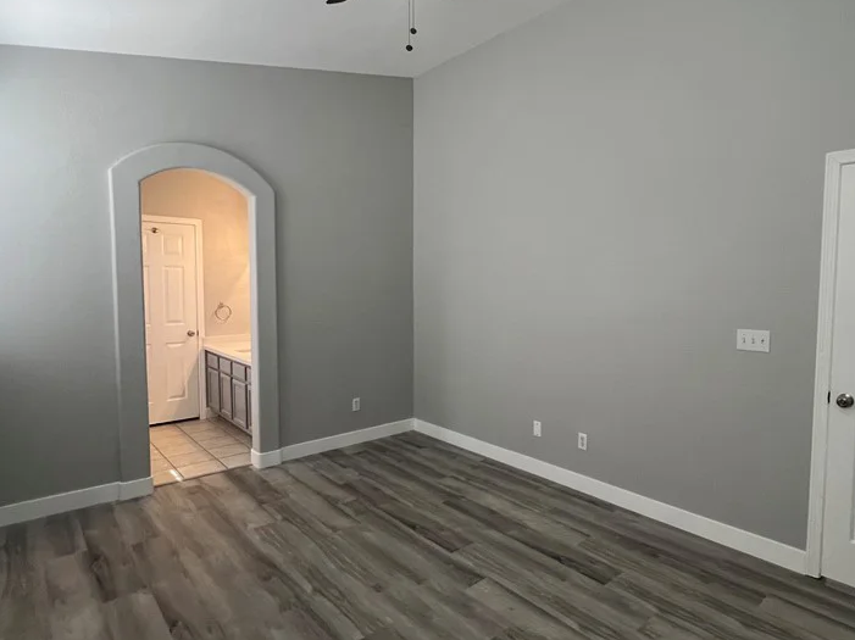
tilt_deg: -4.2
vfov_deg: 68.6
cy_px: 315
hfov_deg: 84.5
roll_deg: +0.1
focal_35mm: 19
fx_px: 469
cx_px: 468
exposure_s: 1/120
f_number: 1.8
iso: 250
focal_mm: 1.57
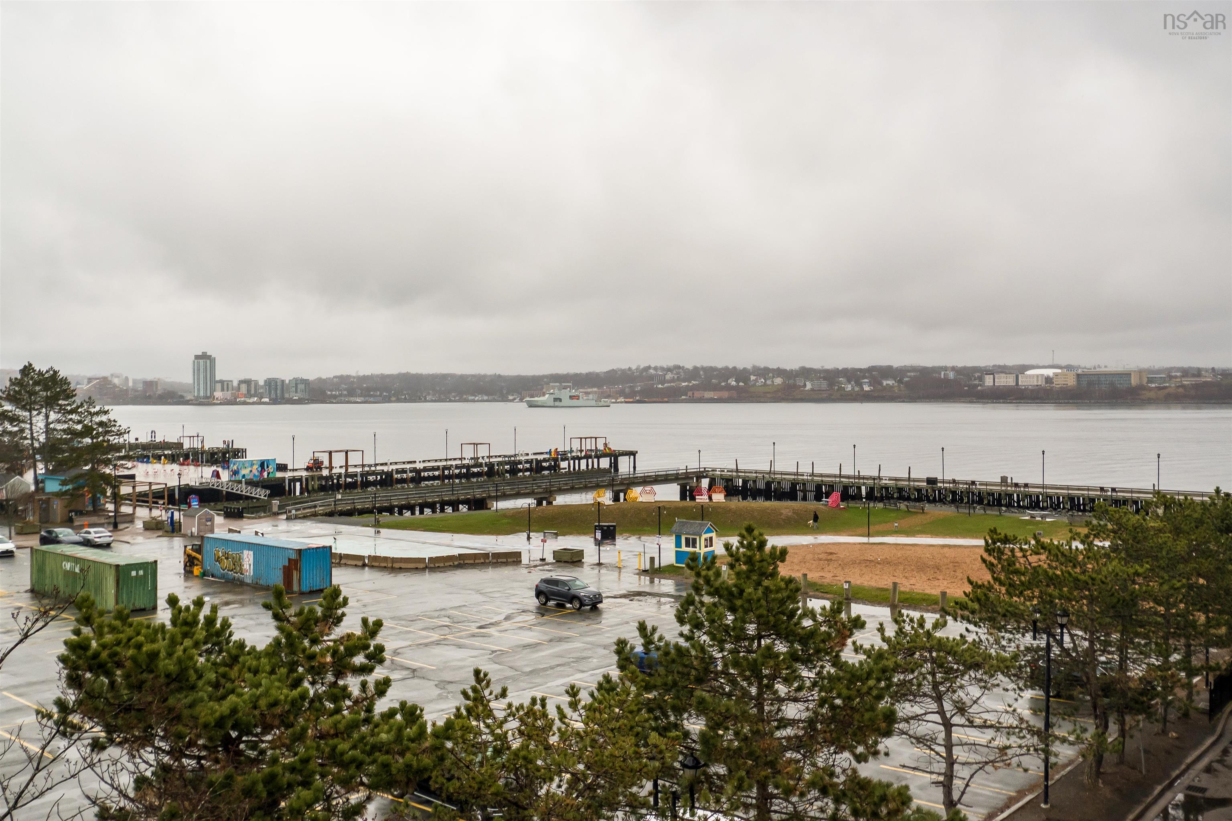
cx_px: 616
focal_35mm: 30
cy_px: 410
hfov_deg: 61.9
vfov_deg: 43.6
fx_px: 1027
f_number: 6.3
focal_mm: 20
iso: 400
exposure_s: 1/1000
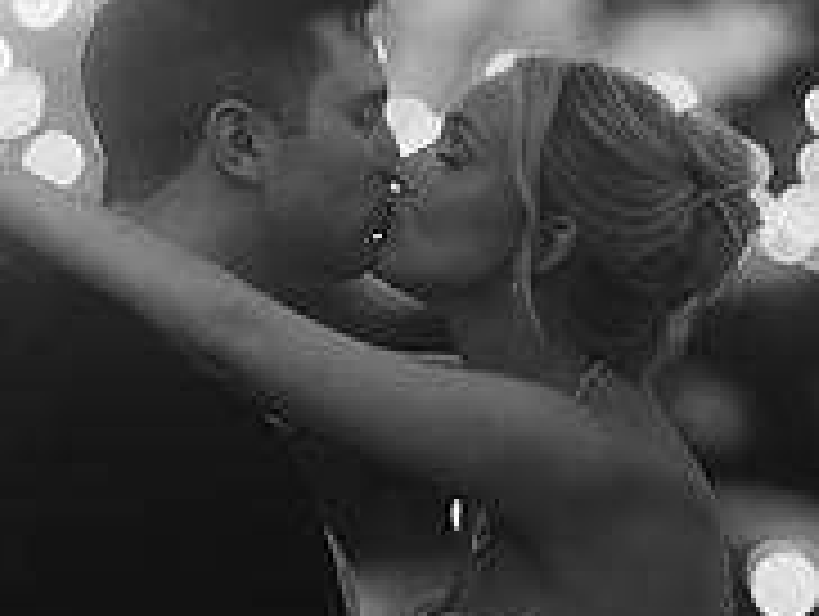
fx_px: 4786
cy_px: 612
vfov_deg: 7.3
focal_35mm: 202
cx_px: 351
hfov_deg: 9.8
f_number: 1.8
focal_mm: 85
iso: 500
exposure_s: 1/160
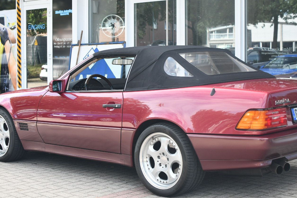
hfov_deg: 30.1
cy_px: 82
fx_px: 553
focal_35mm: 67
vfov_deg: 20.3
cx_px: 165
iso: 400
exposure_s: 1/250
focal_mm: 35
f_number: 5
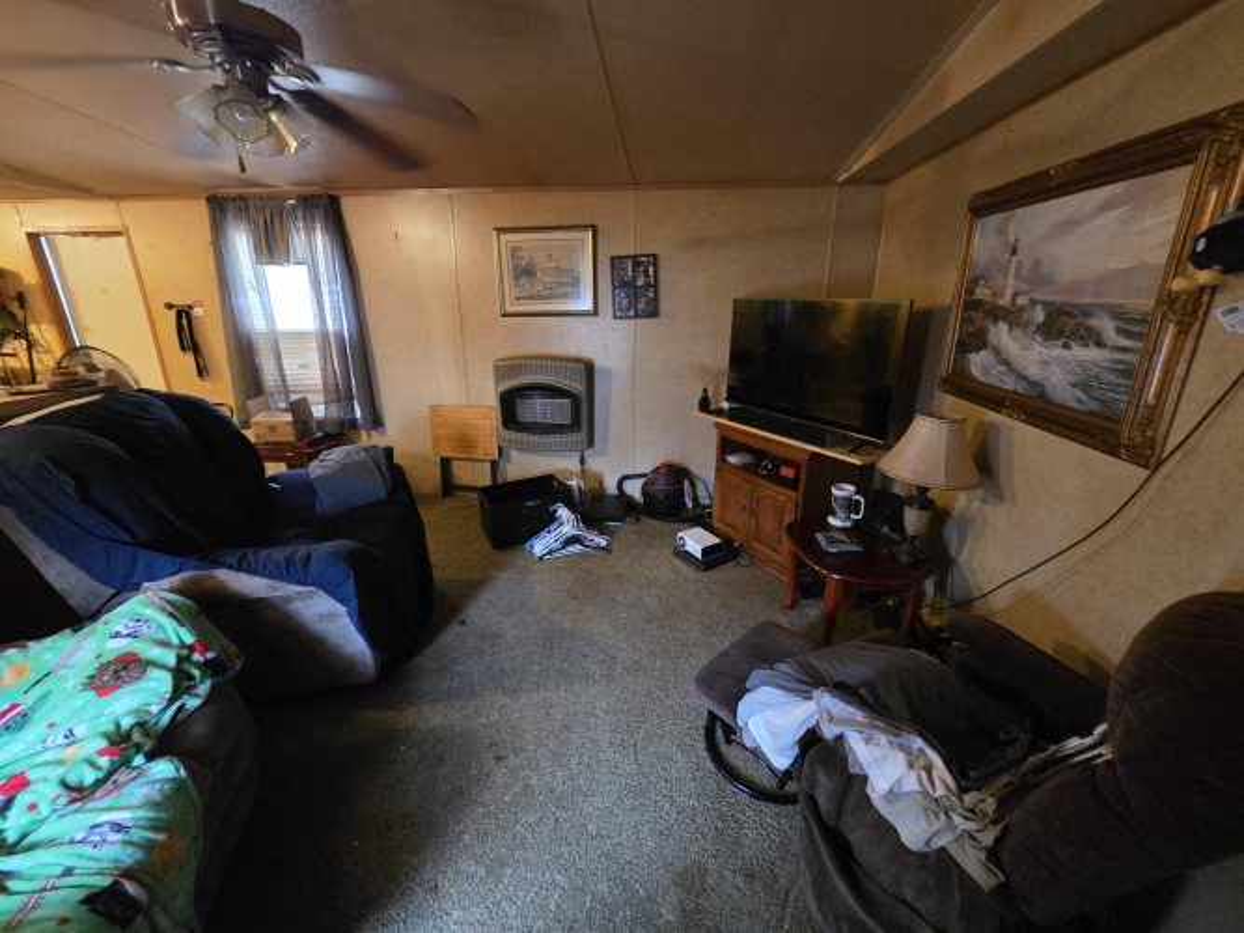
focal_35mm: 13
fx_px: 467
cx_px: 622
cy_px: 466
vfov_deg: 89.9
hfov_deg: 106.2
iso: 1600
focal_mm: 2.2
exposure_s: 1/24
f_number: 2.2
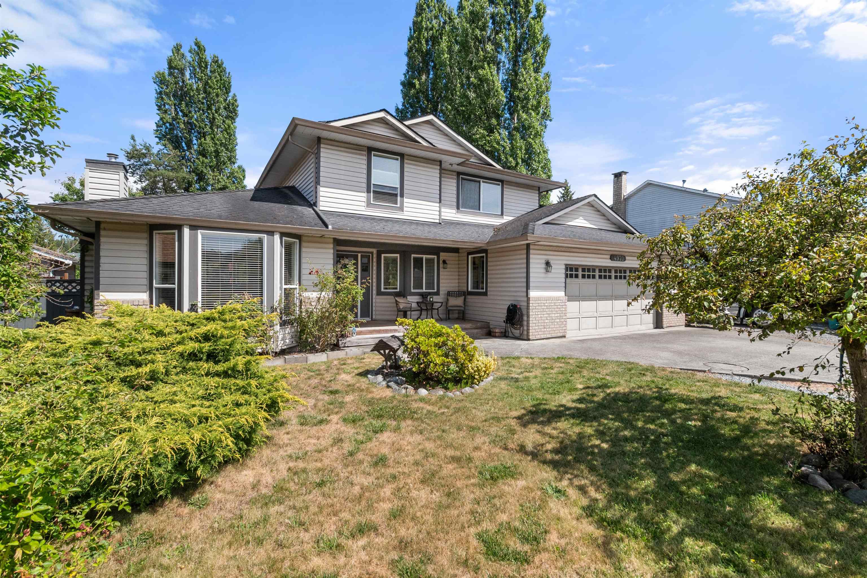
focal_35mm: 15
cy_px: 289
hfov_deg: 100.4
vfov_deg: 77.3
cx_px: 434
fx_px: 361
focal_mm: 10
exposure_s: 1/640
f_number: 9
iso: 250
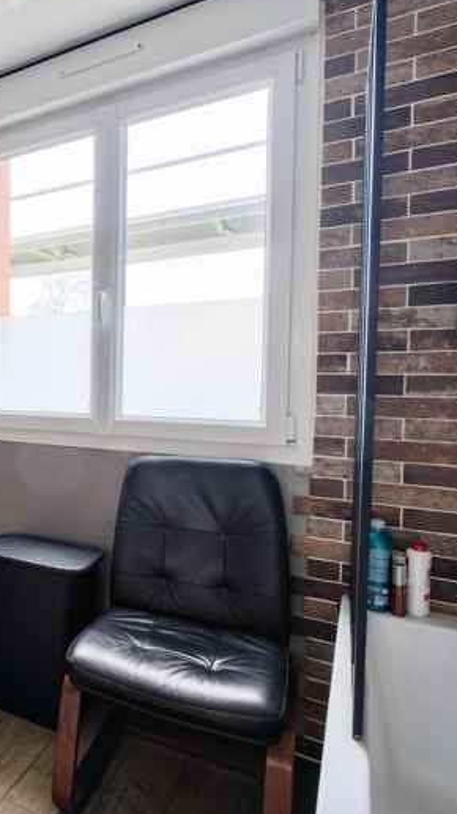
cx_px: -99
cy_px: 398
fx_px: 560
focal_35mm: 26
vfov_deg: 71.9
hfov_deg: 34.7
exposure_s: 1/60
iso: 800
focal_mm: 16
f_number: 8
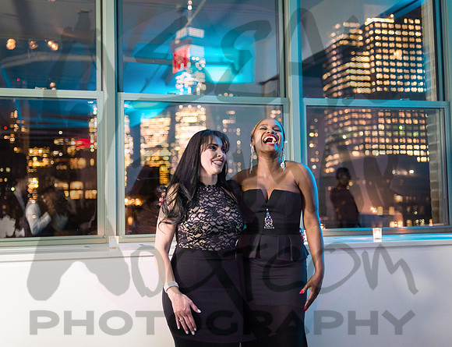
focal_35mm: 44
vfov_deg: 33.5
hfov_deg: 42.8
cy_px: 168
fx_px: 577
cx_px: 218
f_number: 2.2
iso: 2500
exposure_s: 1/80
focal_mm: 35
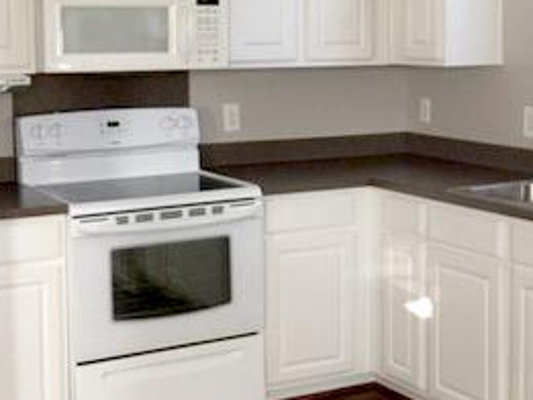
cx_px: 312
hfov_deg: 27.3
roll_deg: +0.2
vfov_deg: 20.7
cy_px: 127
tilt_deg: -6.1
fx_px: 1094
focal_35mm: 71
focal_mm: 4.15
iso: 50
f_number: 2.2
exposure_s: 1/30
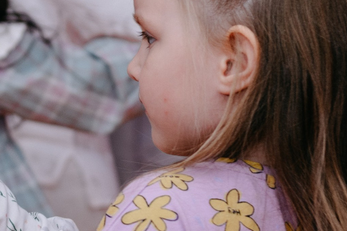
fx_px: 2689
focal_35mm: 279
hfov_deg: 7.3
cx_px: -79
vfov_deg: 4.9
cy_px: 125
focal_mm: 70
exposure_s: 1/160
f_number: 4
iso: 250
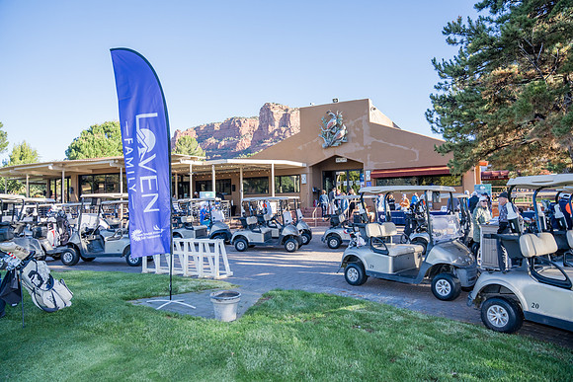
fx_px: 382
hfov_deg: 73.7
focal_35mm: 24
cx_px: 286
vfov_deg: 53.2
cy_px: 191
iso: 800
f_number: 3.5
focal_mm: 24
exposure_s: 1/2000
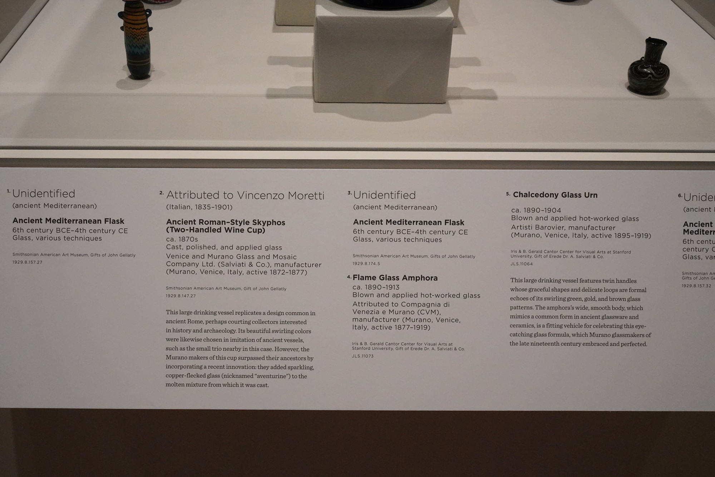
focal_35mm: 42
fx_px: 834
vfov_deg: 31.9
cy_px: 238
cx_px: 358
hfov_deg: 46.4
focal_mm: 42
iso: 8000
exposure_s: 1/100
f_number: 11
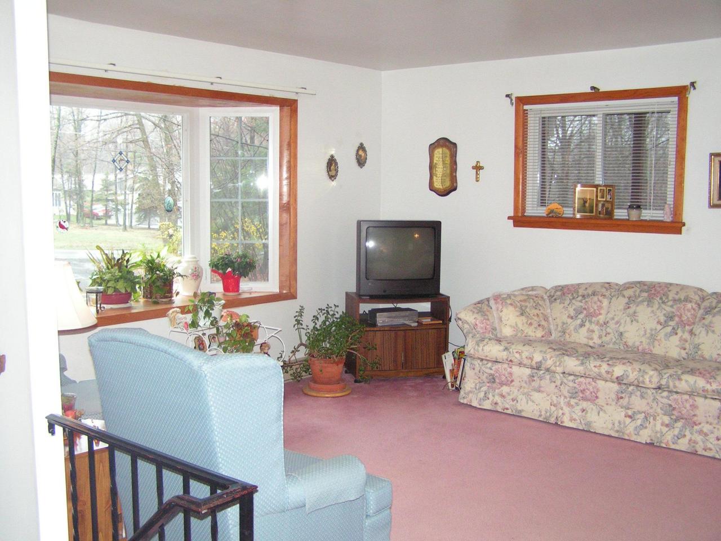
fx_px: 791
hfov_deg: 49.0
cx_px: 360
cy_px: 270
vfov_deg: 37.7
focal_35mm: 38
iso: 200
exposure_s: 1/40
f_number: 2.8
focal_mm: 6.3
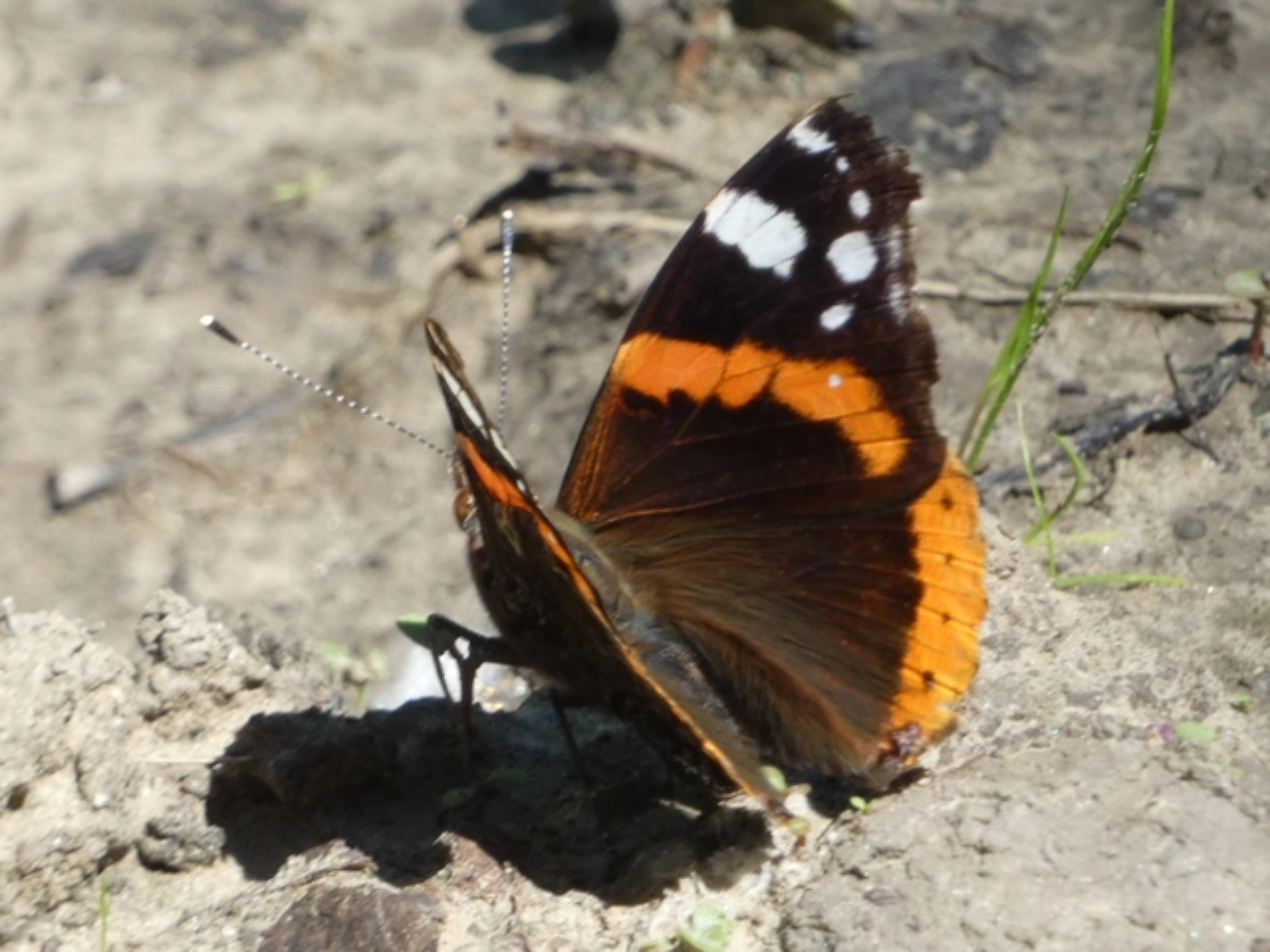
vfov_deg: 2.5
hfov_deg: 3.4
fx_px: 21426
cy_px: 476
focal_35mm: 584
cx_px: 635
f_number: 5.6
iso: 100
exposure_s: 1/100
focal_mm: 104.7
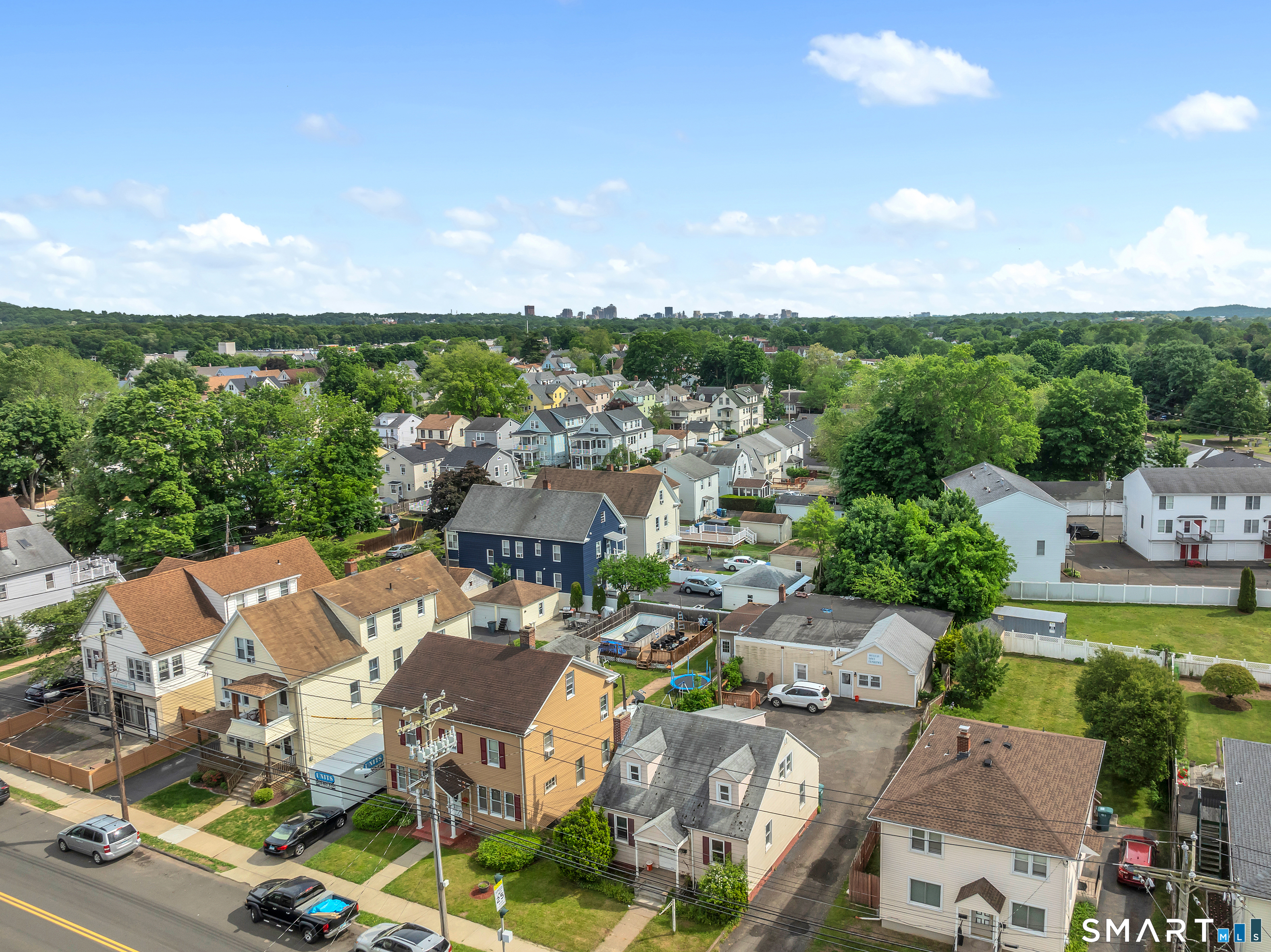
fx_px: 881
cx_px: 636
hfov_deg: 71.6
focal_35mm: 24
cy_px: 476
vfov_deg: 56.8
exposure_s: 1/100
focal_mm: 12.29
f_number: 5.6
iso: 100
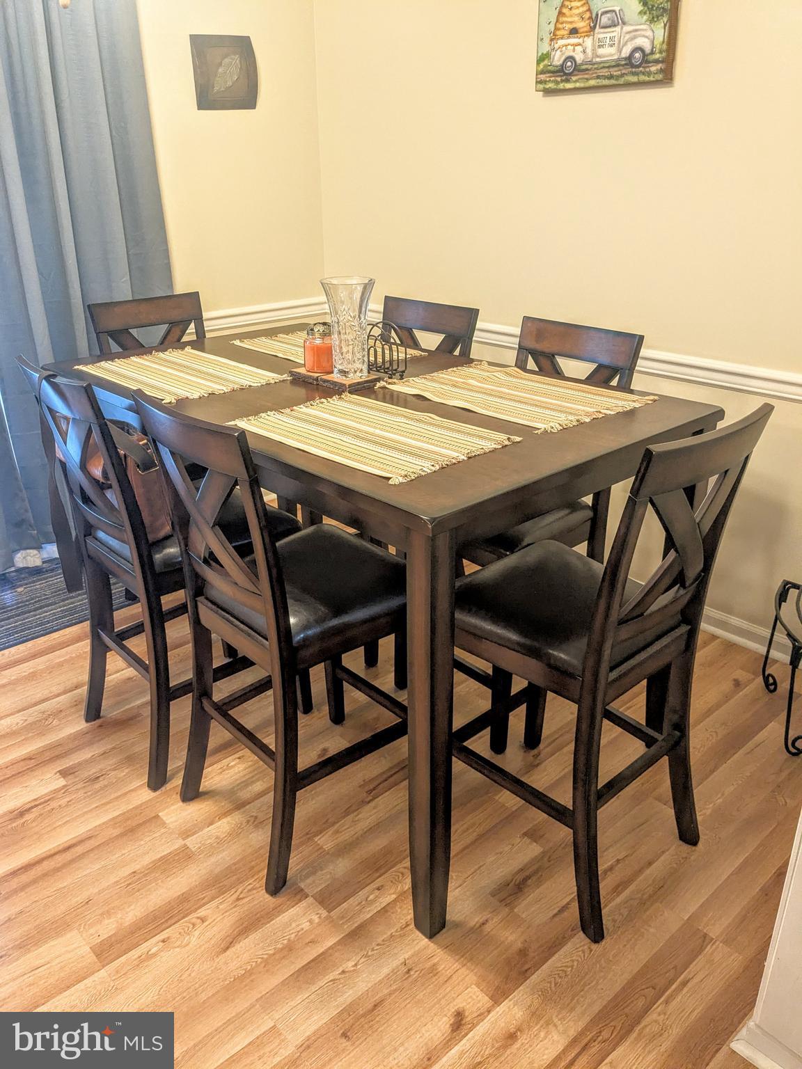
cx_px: 401
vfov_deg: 65.3
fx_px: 834
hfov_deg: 51.4
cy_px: 534
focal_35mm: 27
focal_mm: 4.38
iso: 443
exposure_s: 1/60
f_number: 1.73
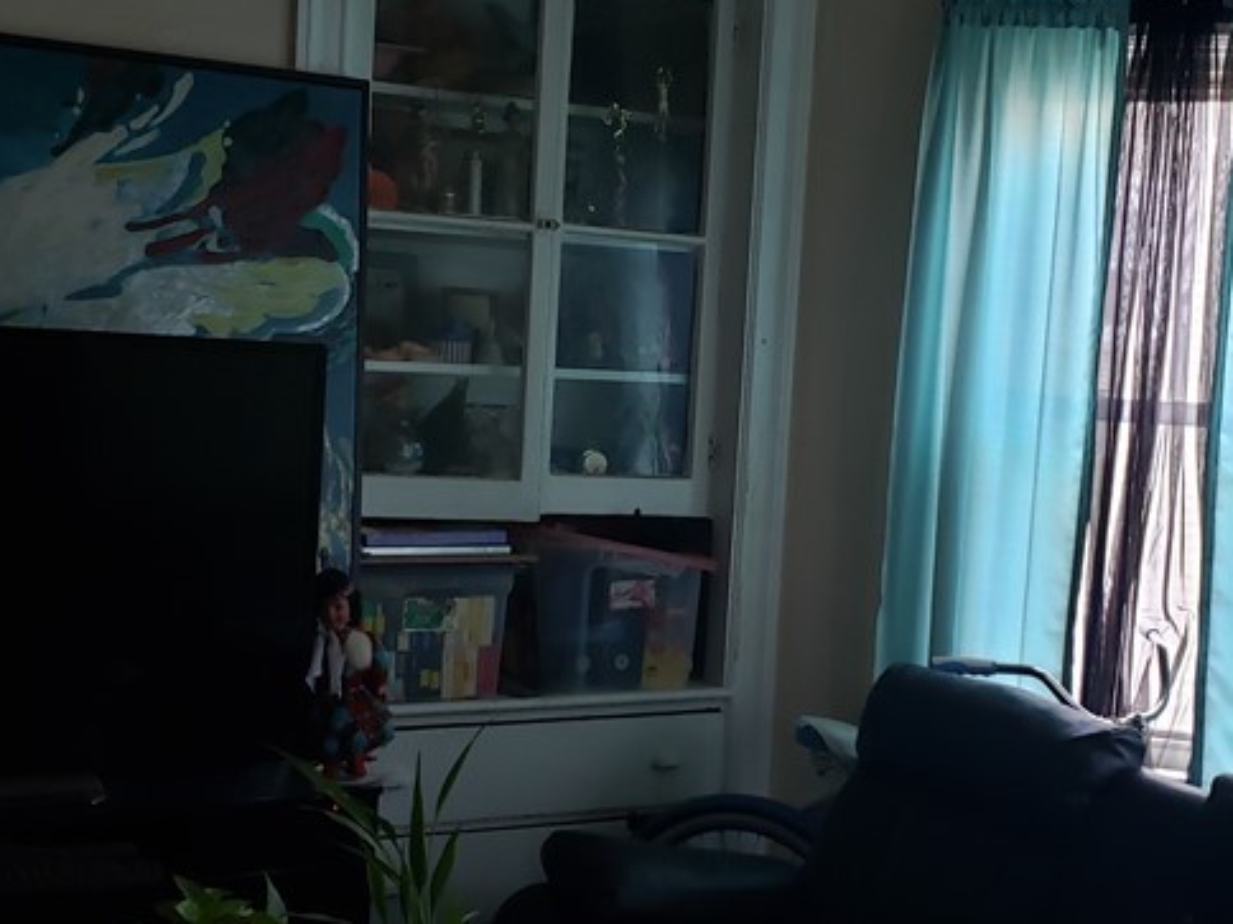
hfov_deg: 34.9
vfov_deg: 26.6
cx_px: 683
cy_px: 458
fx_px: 1959
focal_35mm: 55
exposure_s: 1/40
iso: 250
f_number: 1.5
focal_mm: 4.3
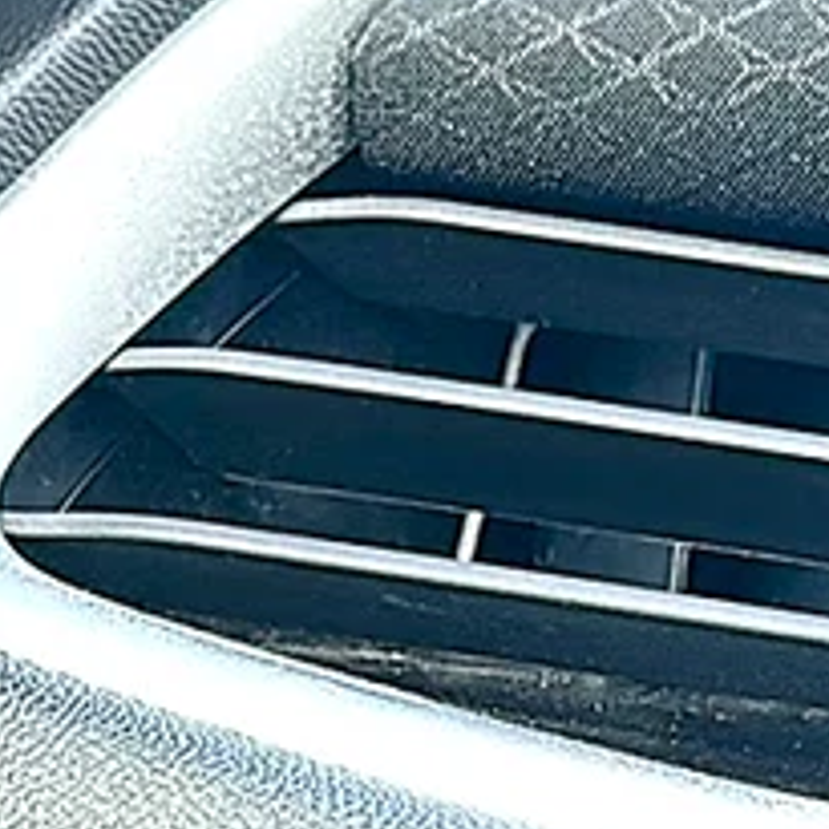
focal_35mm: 136
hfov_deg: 12.8
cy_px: 839
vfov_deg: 12.7
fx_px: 3685
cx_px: 659
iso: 100
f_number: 1.78
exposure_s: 1/106
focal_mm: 6.86
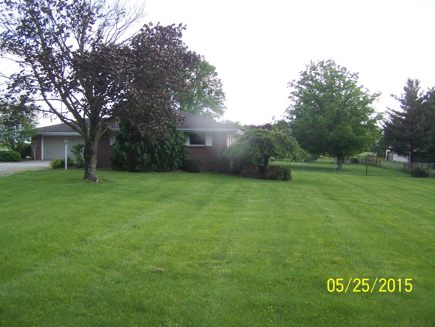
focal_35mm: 38
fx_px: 478
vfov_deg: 37.8
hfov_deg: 48.9
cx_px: 218
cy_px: 164
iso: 80
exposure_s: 1/250
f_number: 2.8
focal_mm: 6.3
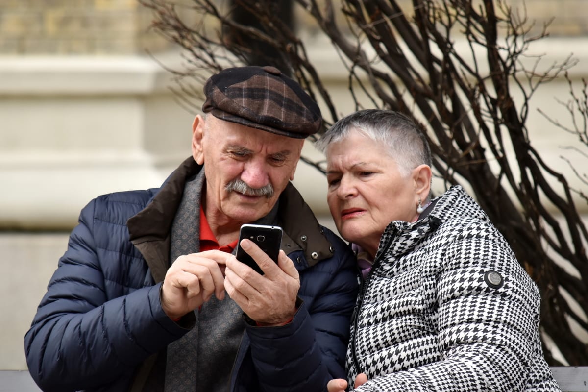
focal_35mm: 390
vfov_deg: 3.5
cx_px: 294
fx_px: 6370
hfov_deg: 5.3
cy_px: 196
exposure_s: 1/640
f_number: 8
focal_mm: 260
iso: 320
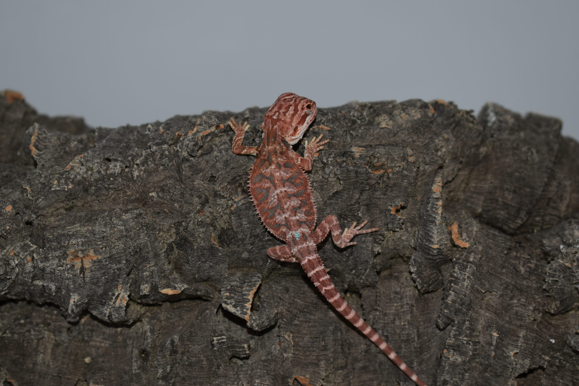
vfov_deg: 16.6
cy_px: 193
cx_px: 290
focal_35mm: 82
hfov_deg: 24.6
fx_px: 1327
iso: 200
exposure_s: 1/30
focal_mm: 55
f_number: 5.6
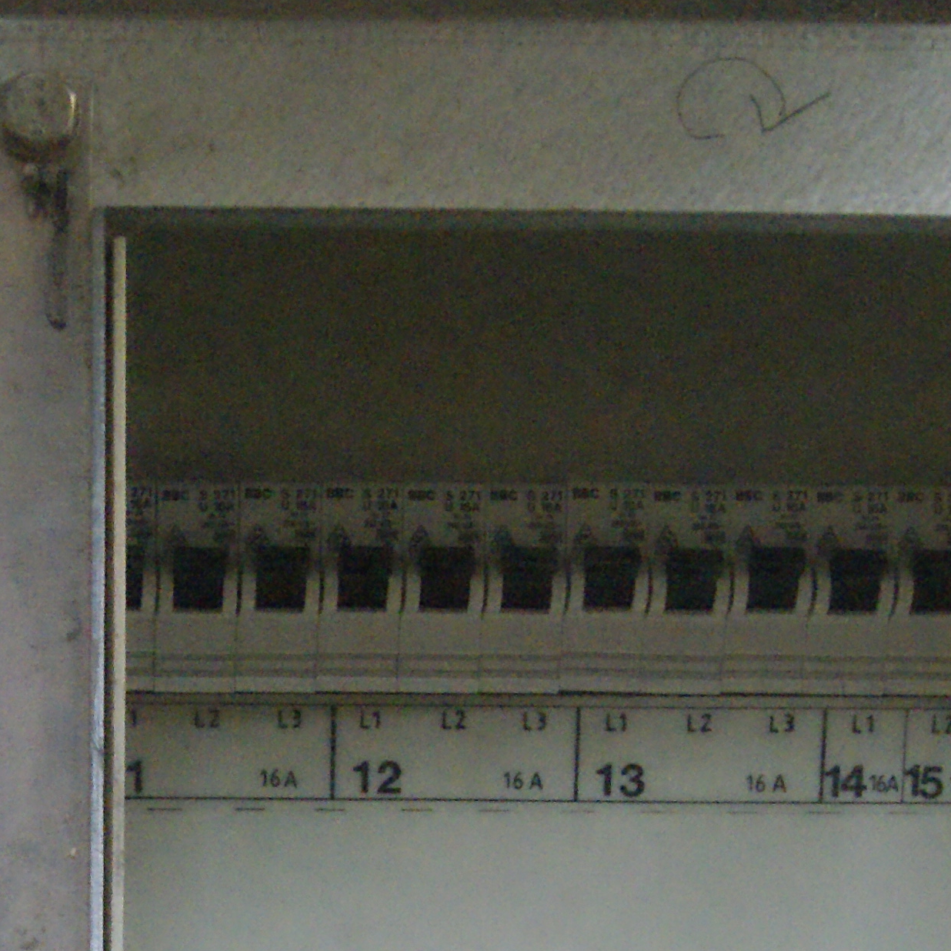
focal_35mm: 80
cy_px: 984
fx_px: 2487
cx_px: 78
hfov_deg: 21.1
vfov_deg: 20.8
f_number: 5.6
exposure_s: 1/15
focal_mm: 20
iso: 3200
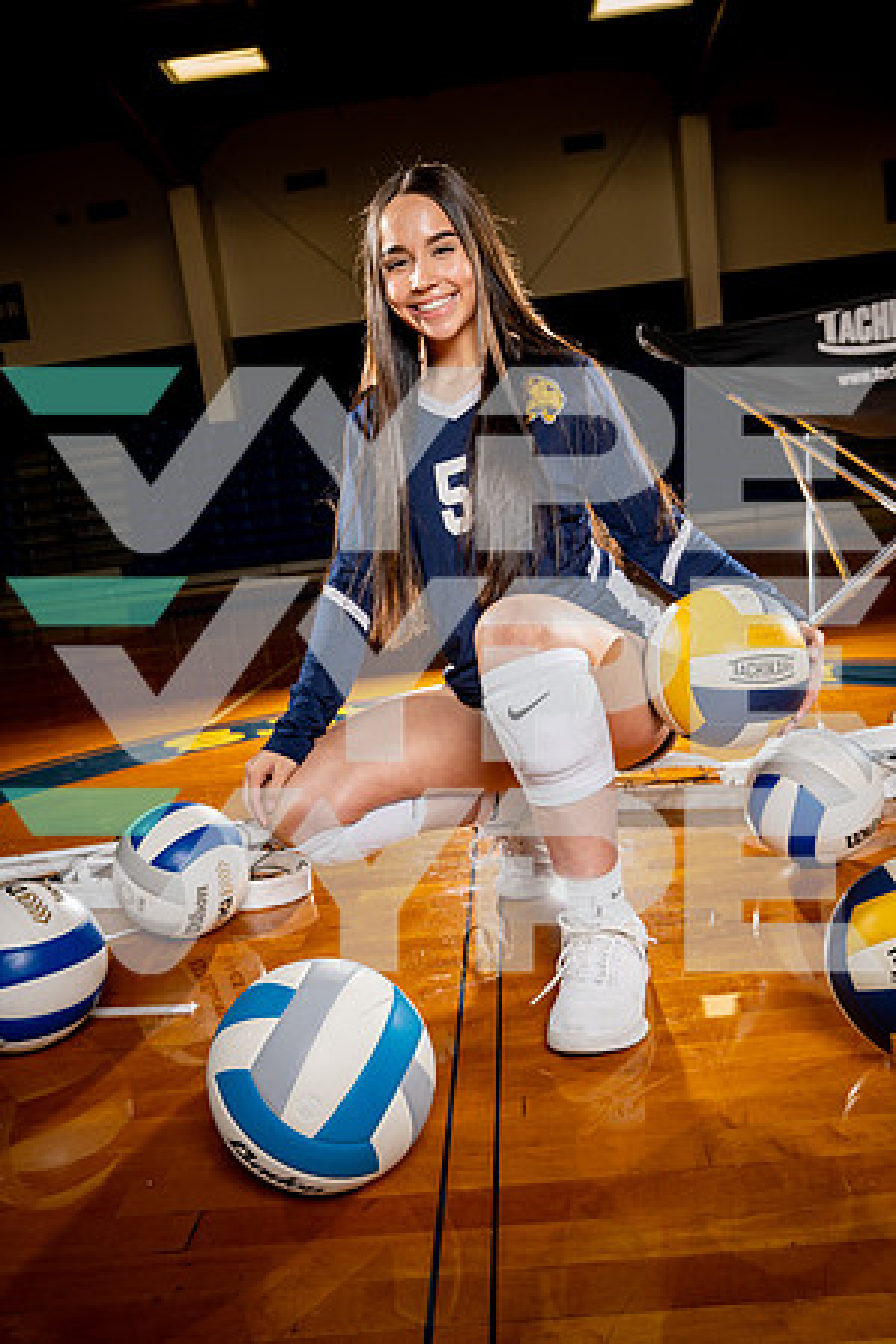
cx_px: 448
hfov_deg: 43.6
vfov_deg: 61.9
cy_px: 672
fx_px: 1120
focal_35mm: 30
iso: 250
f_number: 5.6
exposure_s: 1/250
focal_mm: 30
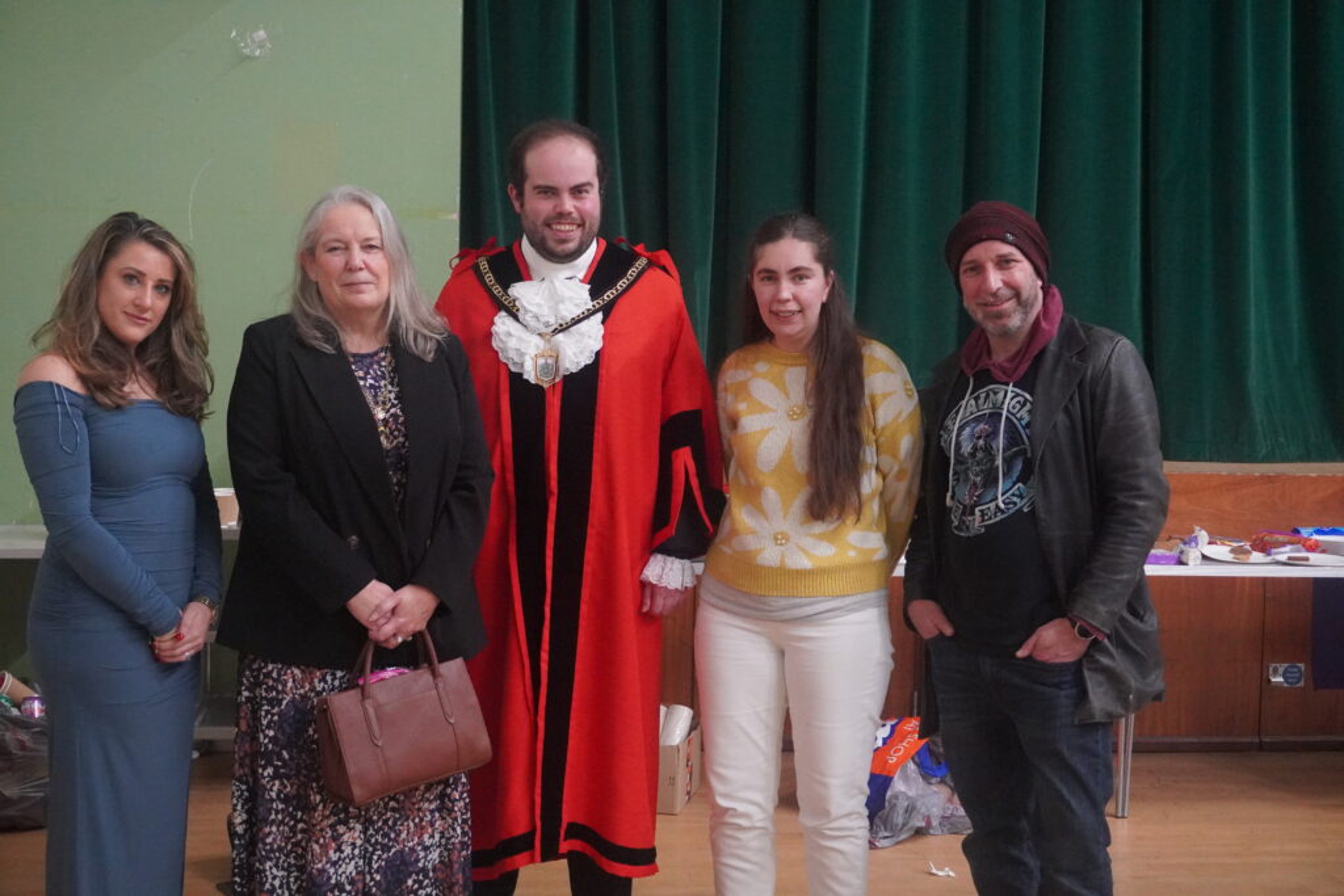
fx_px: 1848
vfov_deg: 27.3
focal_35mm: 50
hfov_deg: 40.0
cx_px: 672
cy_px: 448
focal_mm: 33
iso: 6400
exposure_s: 1/50
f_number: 5
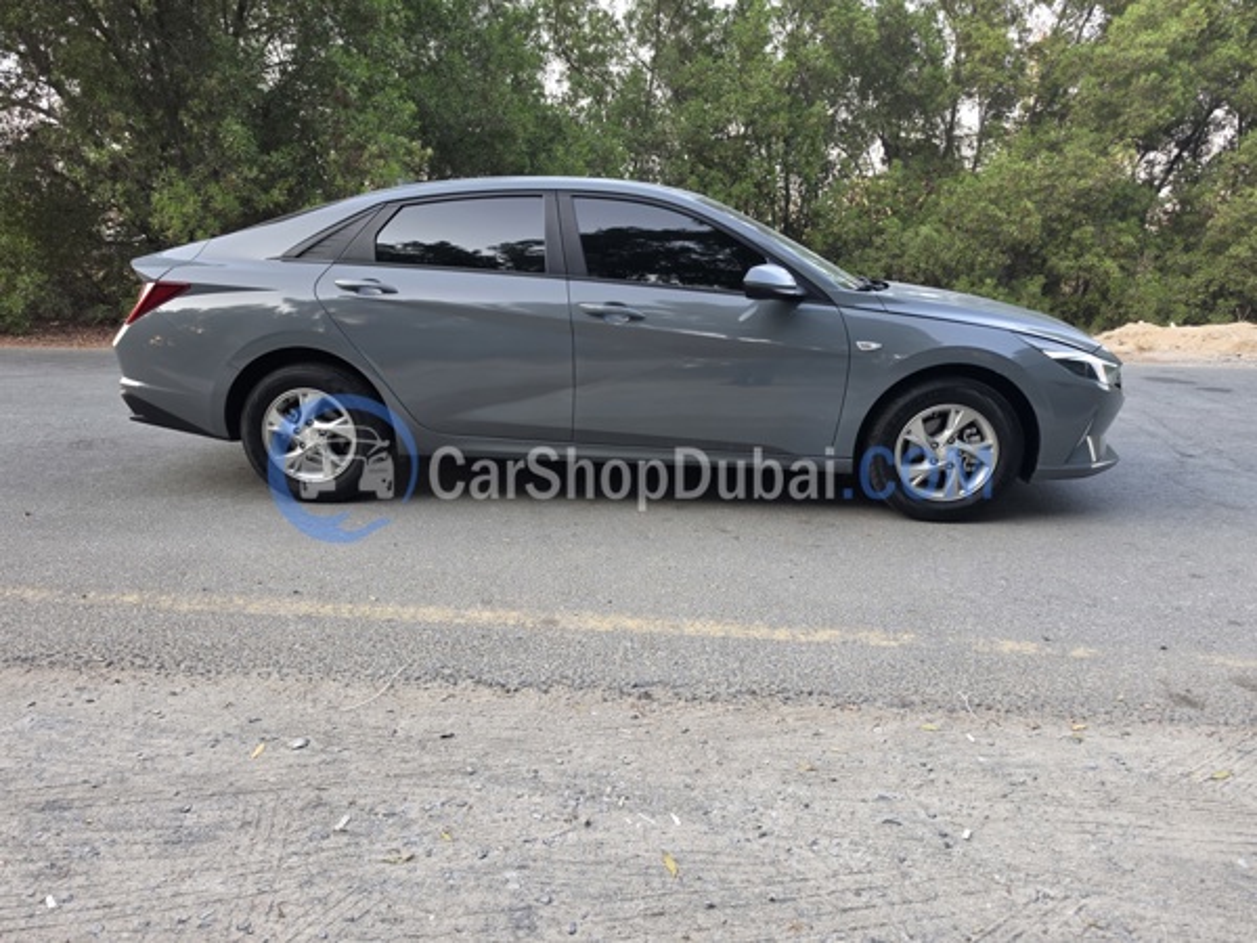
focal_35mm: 23
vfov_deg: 58.9
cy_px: 472
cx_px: 628
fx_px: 835
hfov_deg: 73.9
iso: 50
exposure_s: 1/180
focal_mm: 6.5
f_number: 1.4
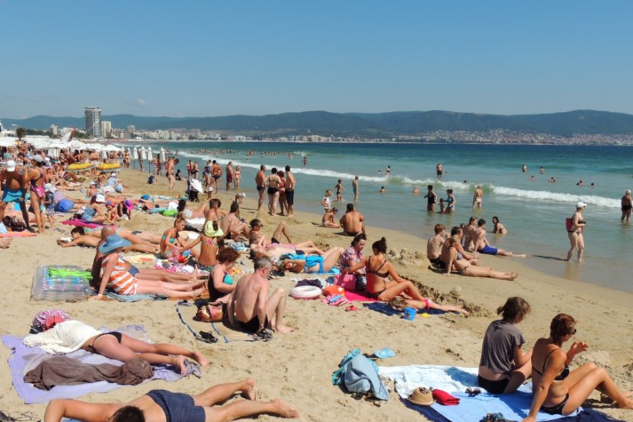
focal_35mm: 35
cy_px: 237
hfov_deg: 54.4
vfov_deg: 37.8
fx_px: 615
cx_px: 307
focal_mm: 5.3
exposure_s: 1/1600
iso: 100
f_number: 3.9
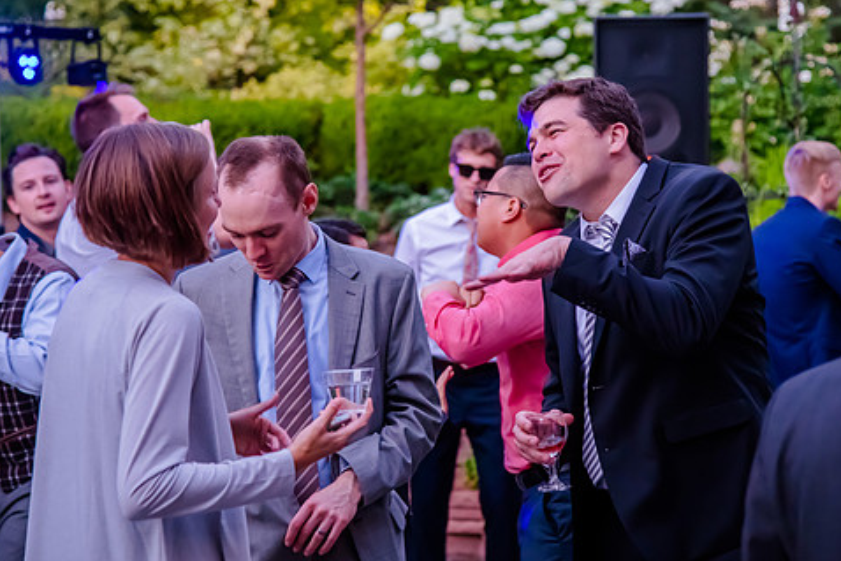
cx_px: 450
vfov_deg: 12.8
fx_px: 2500
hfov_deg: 19.1
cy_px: 241
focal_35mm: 107
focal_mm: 85
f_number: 4
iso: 5000
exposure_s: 1/320
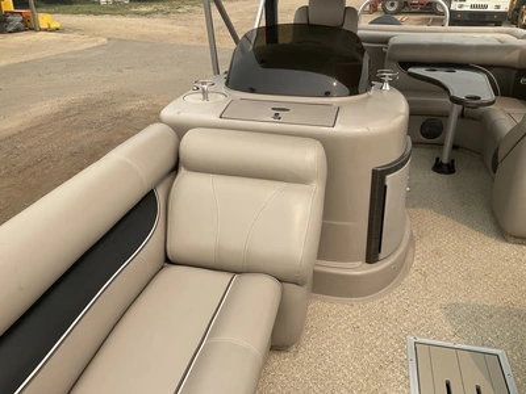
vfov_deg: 48.2
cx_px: 263
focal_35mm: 29
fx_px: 441
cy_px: 197
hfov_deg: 61.7
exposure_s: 1/1786
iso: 25
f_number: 1.8
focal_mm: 3
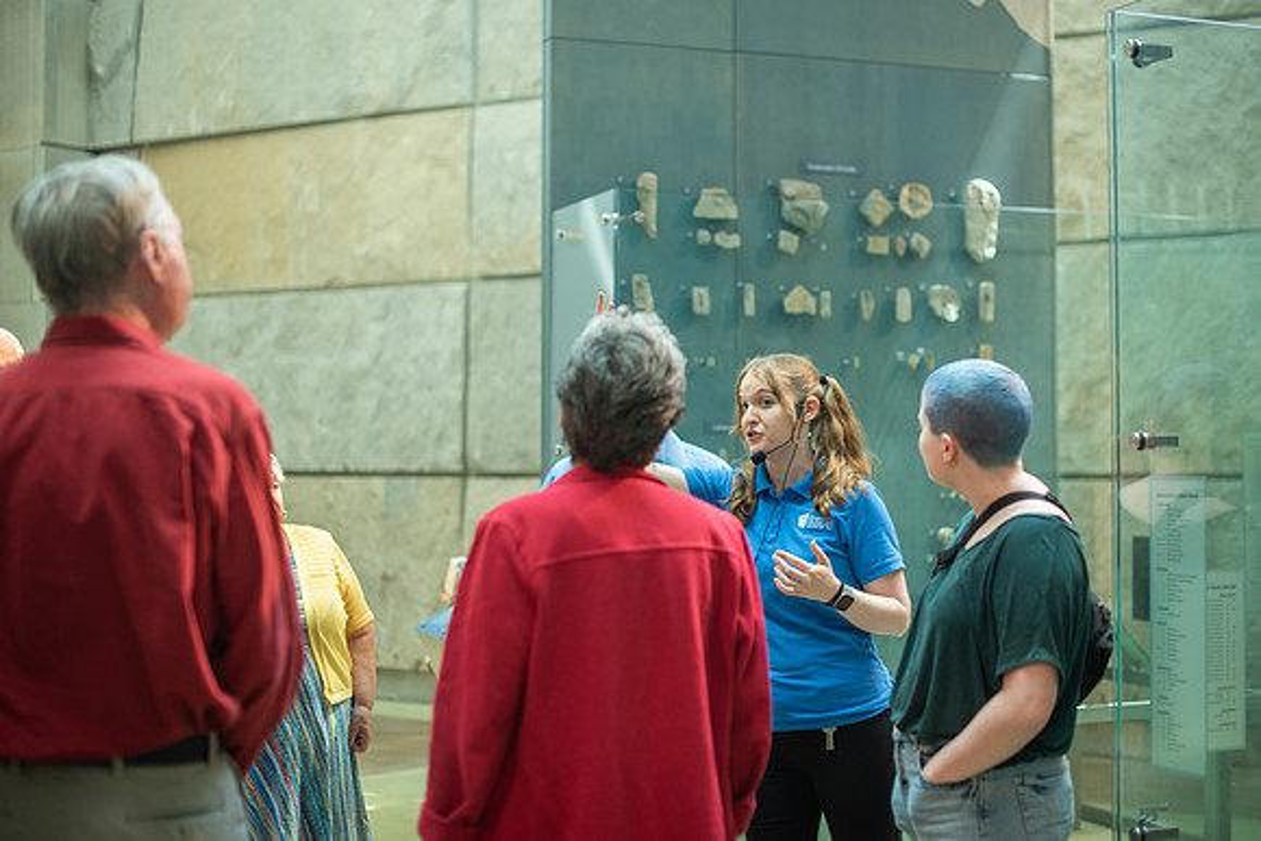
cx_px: 685
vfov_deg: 24.7
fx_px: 1918
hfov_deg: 36.4
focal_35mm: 55
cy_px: 389
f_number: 1.8
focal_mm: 50
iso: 400
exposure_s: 1/200
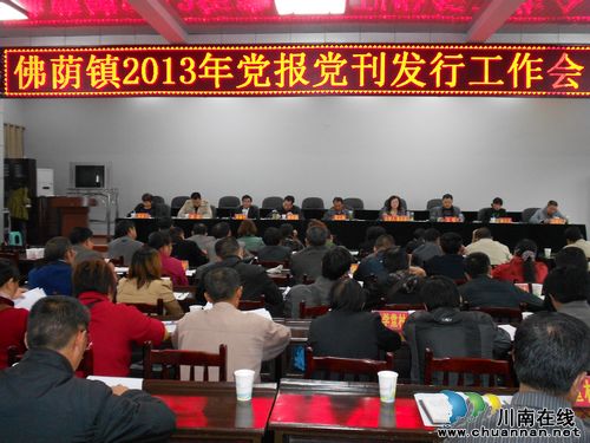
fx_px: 545
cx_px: 295
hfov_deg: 56.8
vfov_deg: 44.2
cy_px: 222
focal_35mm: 32
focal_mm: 5.8
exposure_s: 1/30
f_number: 3.6
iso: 320
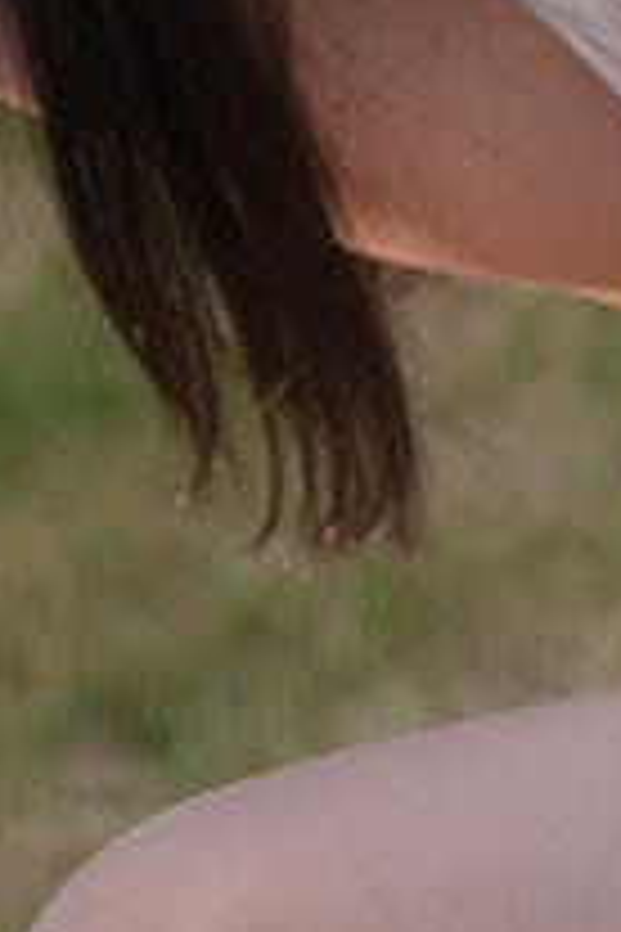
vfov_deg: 3.1
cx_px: 716
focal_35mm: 669
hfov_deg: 2.1
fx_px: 17309
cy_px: -392
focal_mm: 105
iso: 100
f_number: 5
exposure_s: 1/121
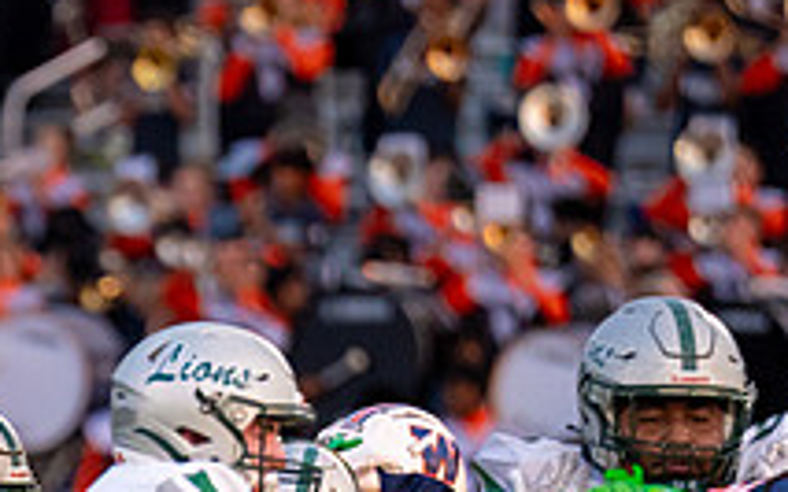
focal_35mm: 887
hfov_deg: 2.4
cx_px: -278
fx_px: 19044
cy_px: 752
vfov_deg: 1.5
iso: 1250
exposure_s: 1/2500
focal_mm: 200
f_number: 2.8
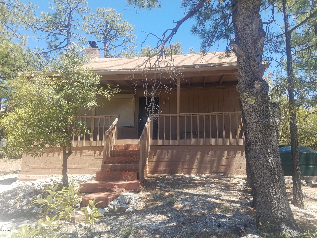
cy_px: 119
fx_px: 238
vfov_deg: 53.1
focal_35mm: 26
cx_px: 158
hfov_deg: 67.3
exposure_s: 1/802
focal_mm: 4.2
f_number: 1.7
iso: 50
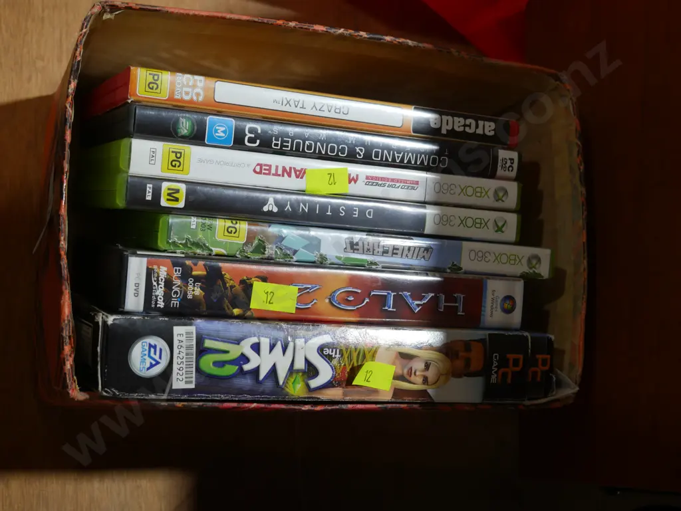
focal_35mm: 50
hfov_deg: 38.2
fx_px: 984
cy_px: 256
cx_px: 340
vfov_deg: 29.1
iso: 250
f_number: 5.3
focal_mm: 25
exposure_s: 1/60
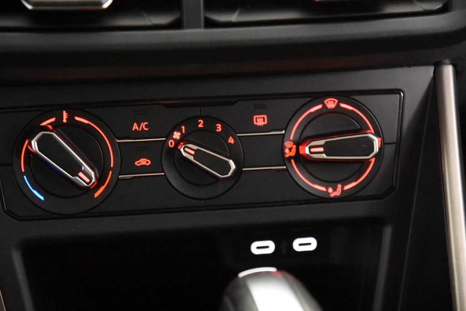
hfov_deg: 19.5
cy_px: 156
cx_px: 233
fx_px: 1359
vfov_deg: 13.0
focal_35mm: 105
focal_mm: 70
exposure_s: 1/25
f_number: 4
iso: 12800
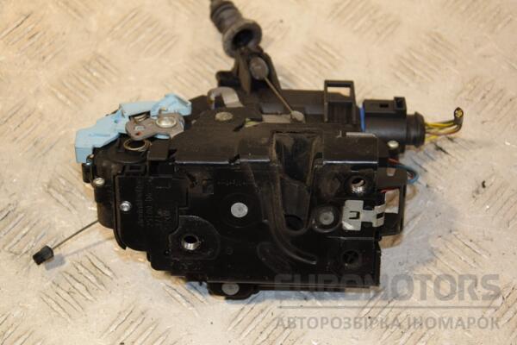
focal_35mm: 87
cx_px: 258
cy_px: 172
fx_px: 1249
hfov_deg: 23.4
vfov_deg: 15.7
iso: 800
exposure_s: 1/160
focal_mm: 58
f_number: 5
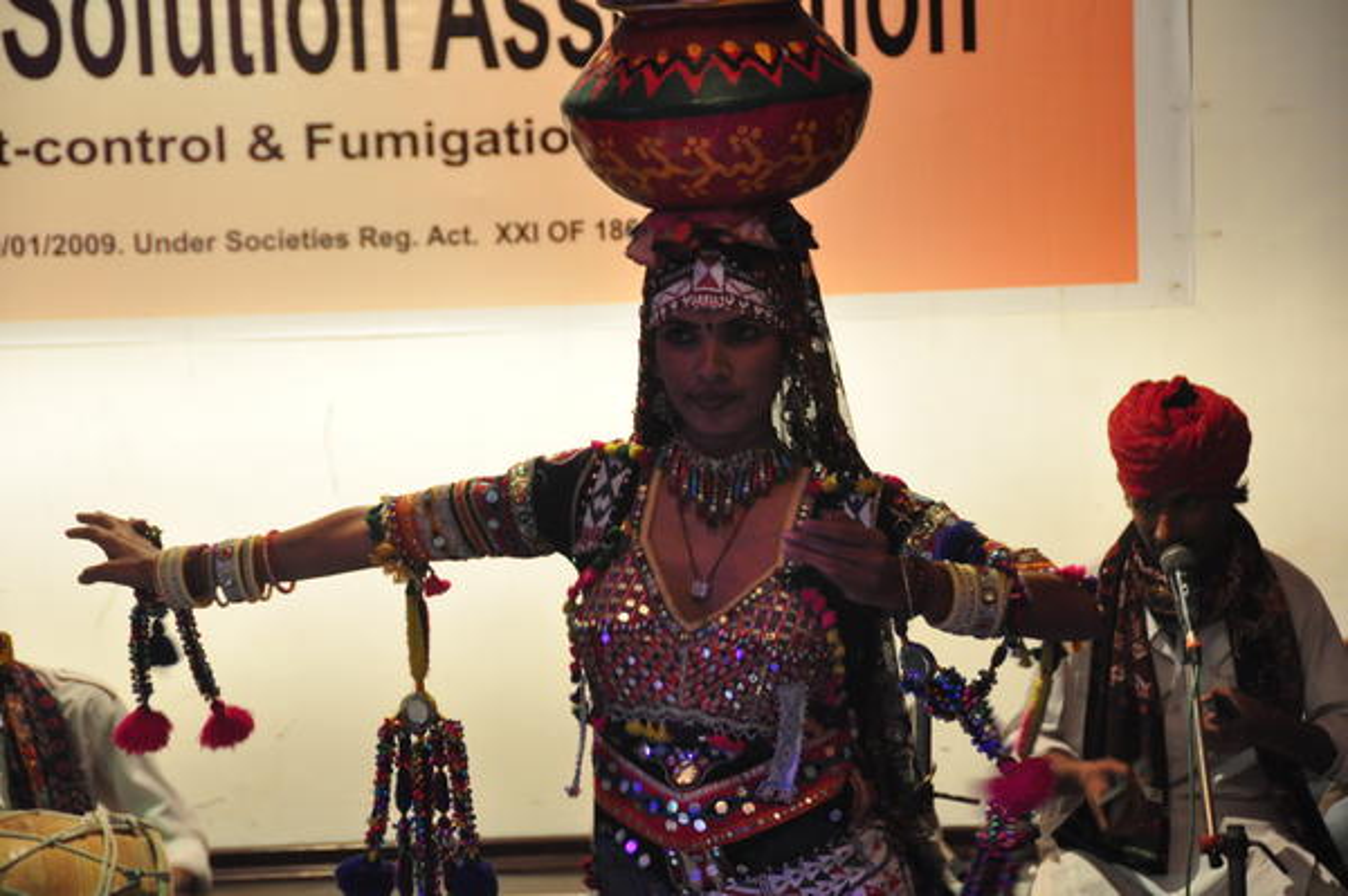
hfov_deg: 16.7
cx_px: 674
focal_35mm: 123
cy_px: 448
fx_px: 4602
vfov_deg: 11.1
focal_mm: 82
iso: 2000
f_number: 5
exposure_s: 1/60
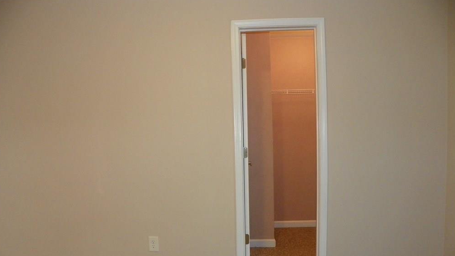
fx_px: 350
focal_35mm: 29
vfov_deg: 39.9
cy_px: 156
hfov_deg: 66.1
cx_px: 226
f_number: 2.8
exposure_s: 1/30
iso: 200
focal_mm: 4.6
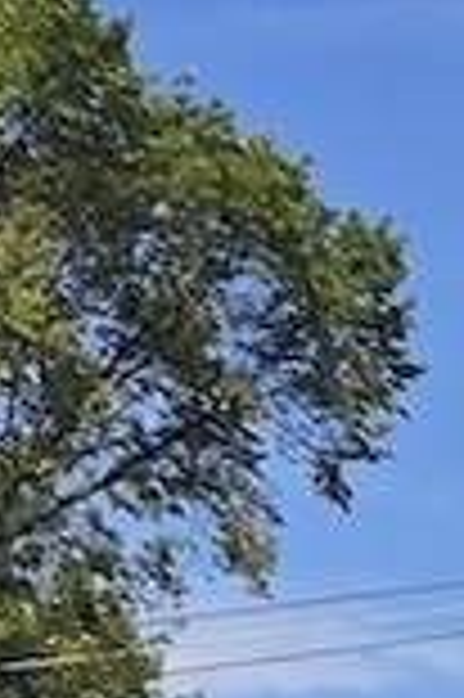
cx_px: 1766
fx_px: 3836
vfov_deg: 9.1
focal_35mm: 198
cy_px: 1792
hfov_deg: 6.0
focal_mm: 5.4
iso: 25
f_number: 1.8
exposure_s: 1/1941
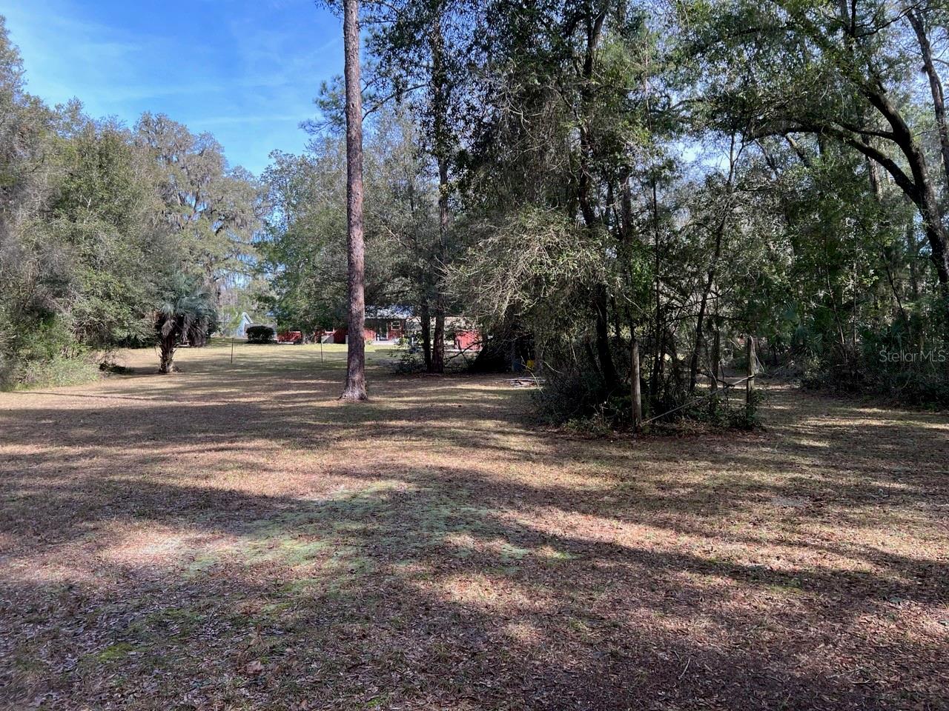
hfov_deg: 67.3
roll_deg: +0.5
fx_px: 713
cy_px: 356
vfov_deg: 53.1
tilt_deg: -0.6
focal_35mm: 26
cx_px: 474
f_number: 1.5
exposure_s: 1/547
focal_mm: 5.7
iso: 50
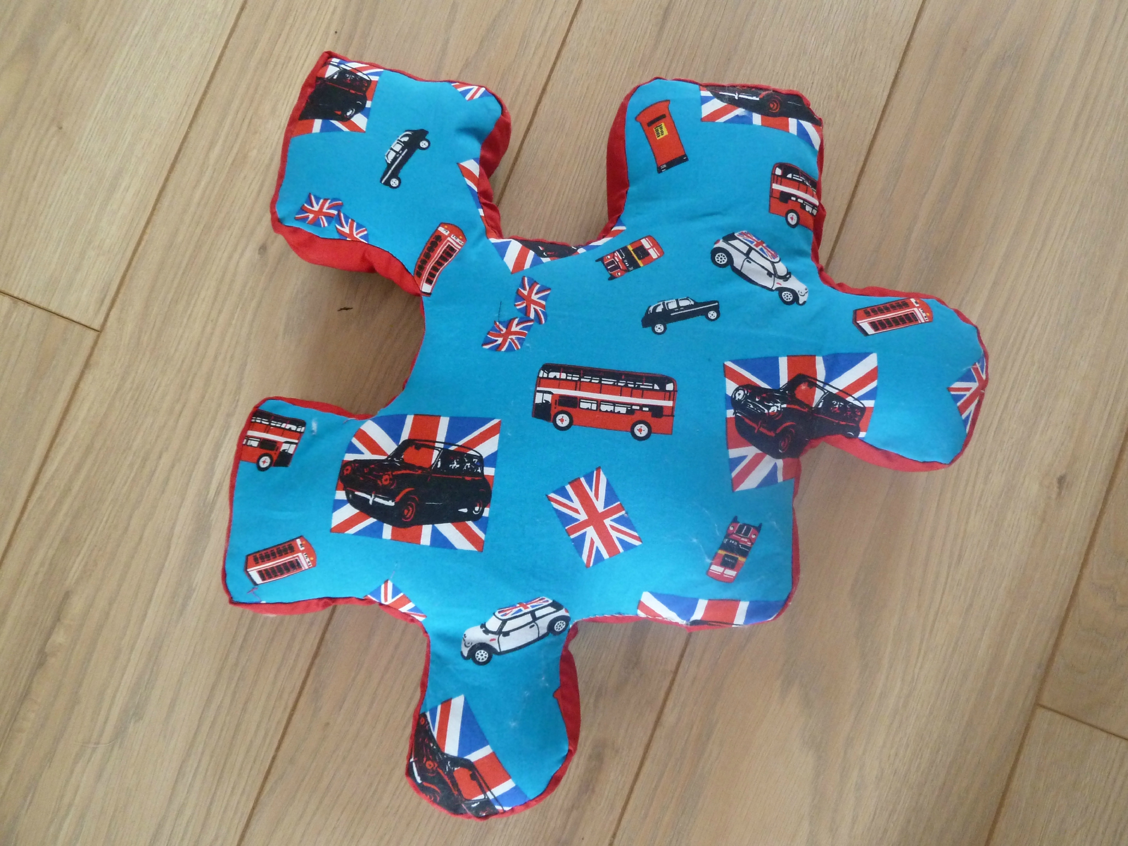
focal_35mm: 25
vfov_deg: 54.9
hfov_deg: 69.4
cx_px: 564
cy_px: 423
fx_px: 815
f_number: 3.3
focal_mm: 4.1
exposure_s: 1/10
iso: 400
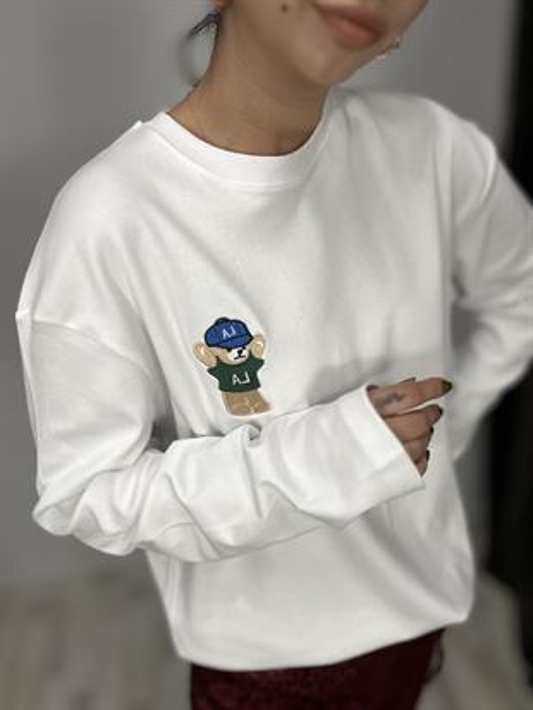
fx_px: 616
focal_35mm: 30
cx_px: 266
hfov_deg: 46.8
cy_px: 355
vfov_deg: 59.9
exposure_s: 1/100
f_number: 1.9
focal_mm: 2.69
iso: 64
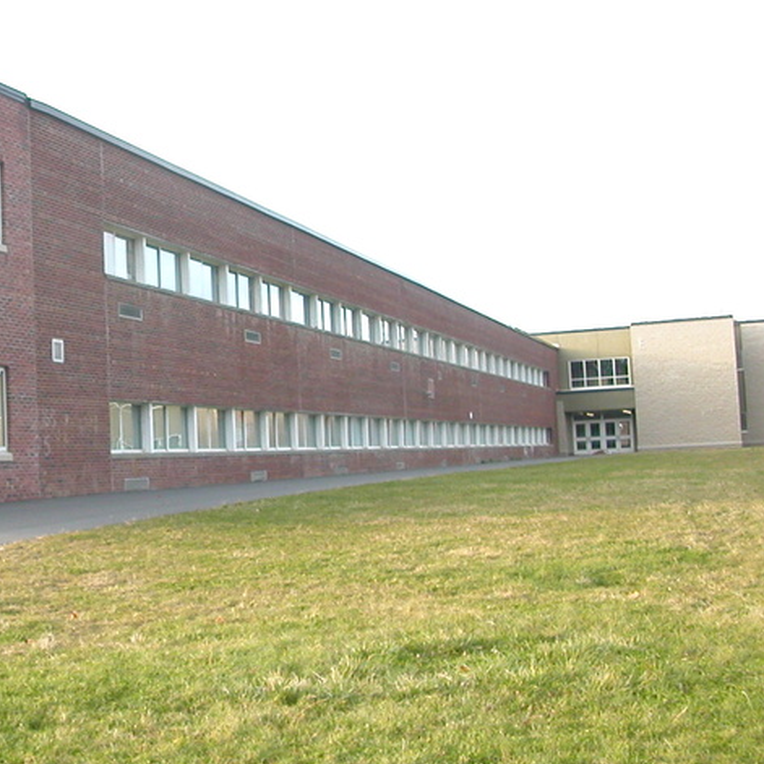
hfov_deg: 30.2
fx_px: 1373
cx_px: 136
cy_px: 355
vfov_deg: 31.1
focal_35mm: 55
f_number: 2.7
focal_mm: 5.6
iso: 100
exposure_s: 1/74.3
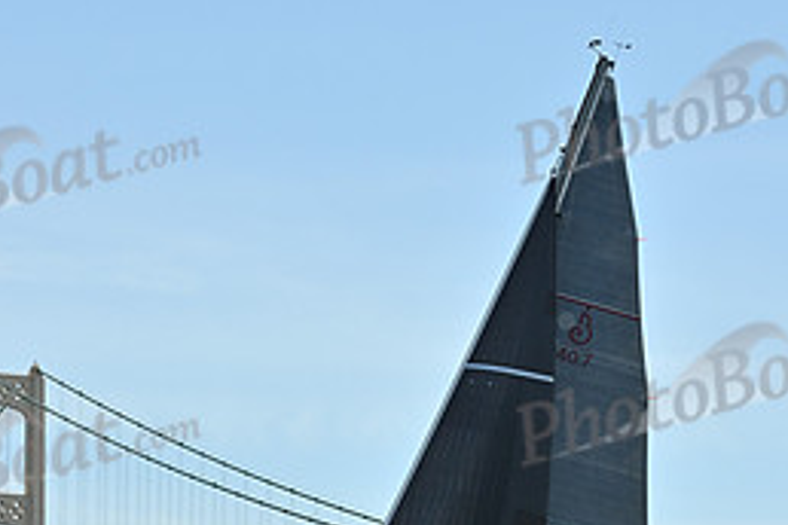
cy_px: 589
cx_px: 359
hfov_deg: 10.8
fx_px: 4180
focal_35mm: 191
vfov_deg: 7.1
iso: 320
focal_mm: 85
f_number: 8
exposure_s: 1/1250
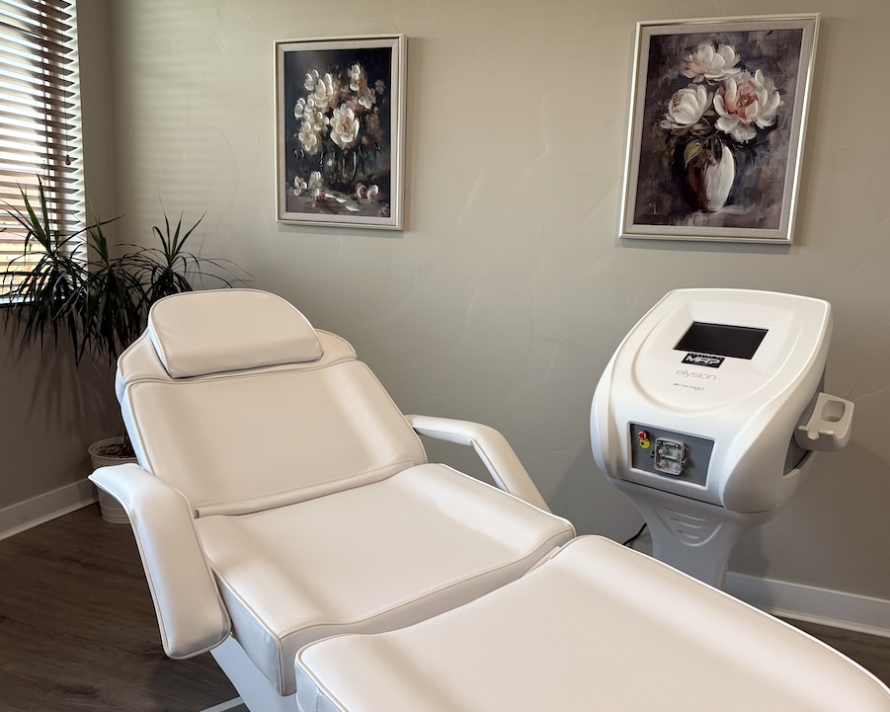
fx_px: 685
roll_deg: -1.5
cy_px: 356
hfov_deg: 66.0
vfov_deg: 54.9
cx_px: 469
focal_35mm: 26
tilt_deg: -9.3
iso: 160
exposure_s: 1/229
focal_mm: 6.76
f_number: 1.78
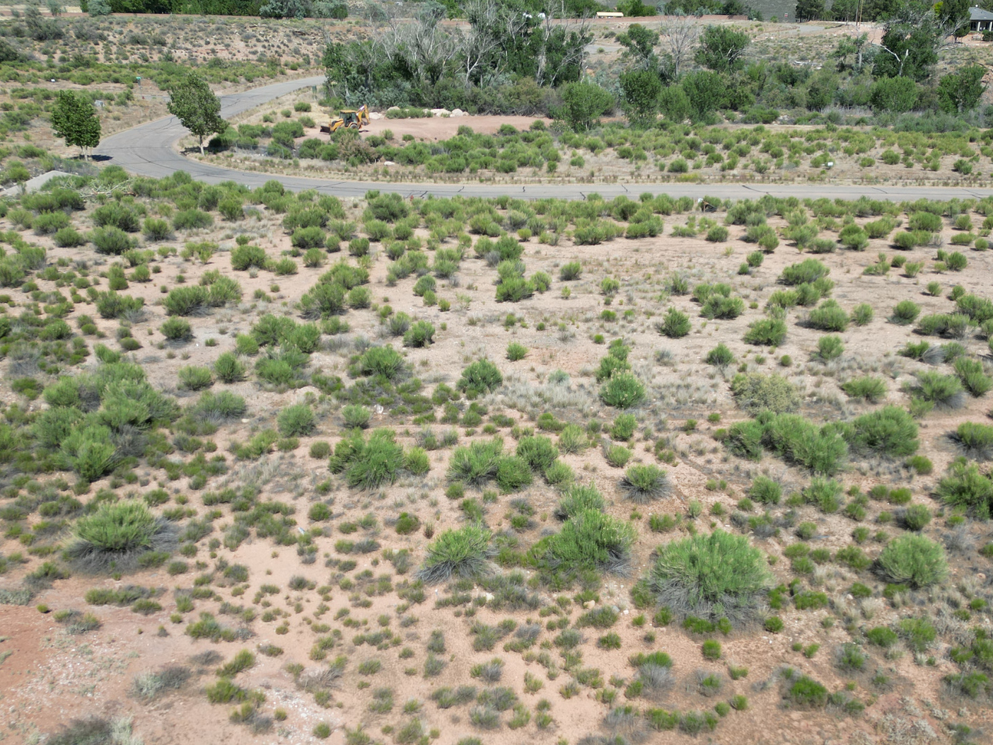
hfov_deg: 52.1
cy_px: 463
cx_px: 614
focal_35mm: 35
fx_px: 1004
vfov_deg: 40.4
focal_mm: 6.72
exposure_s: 1/2500
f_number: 1.7
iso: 100
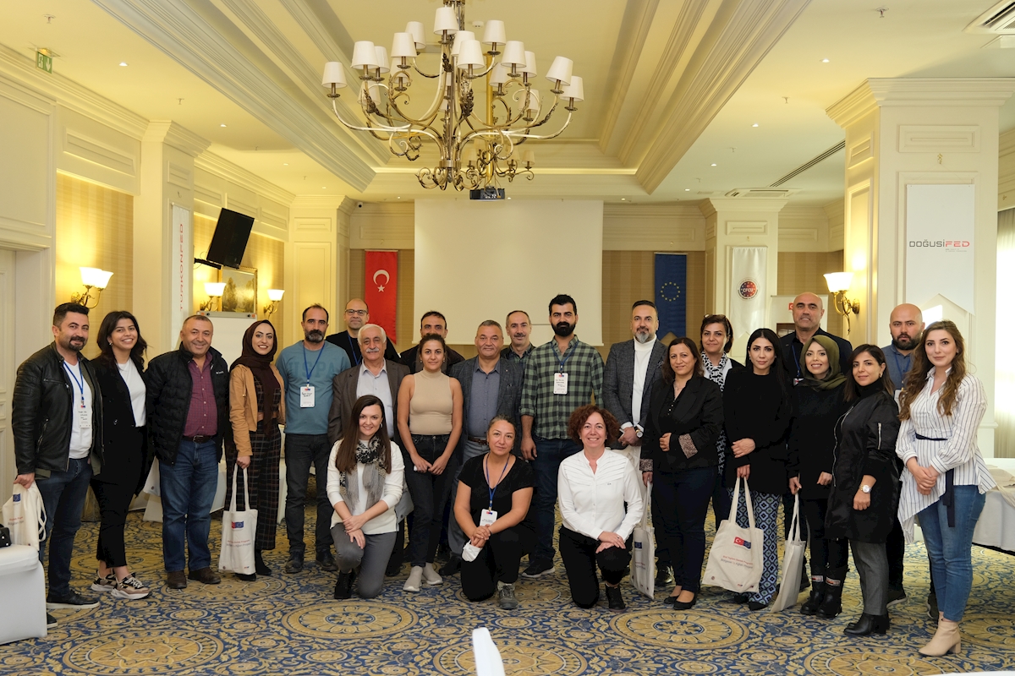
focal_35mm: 37
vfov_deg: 35.9
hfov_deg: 51.9
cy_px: 338
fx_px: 1043
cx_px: 508
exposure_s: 1/60
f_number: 2.8
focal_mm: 24.9
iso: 800
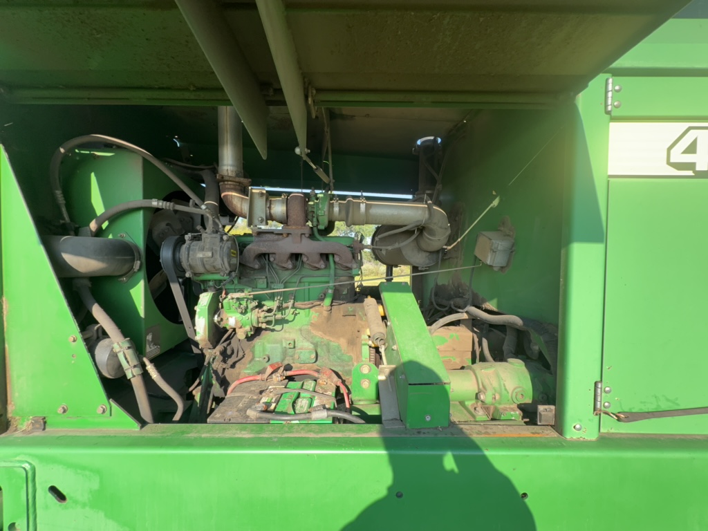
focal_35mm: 14
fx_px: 286
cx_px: 354
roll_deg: -1.3
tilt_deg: -1.0
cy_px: 266
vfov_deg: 85.7
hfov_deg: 102.1
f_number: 2.2
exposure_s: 1/137
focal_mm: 2.22
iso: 16
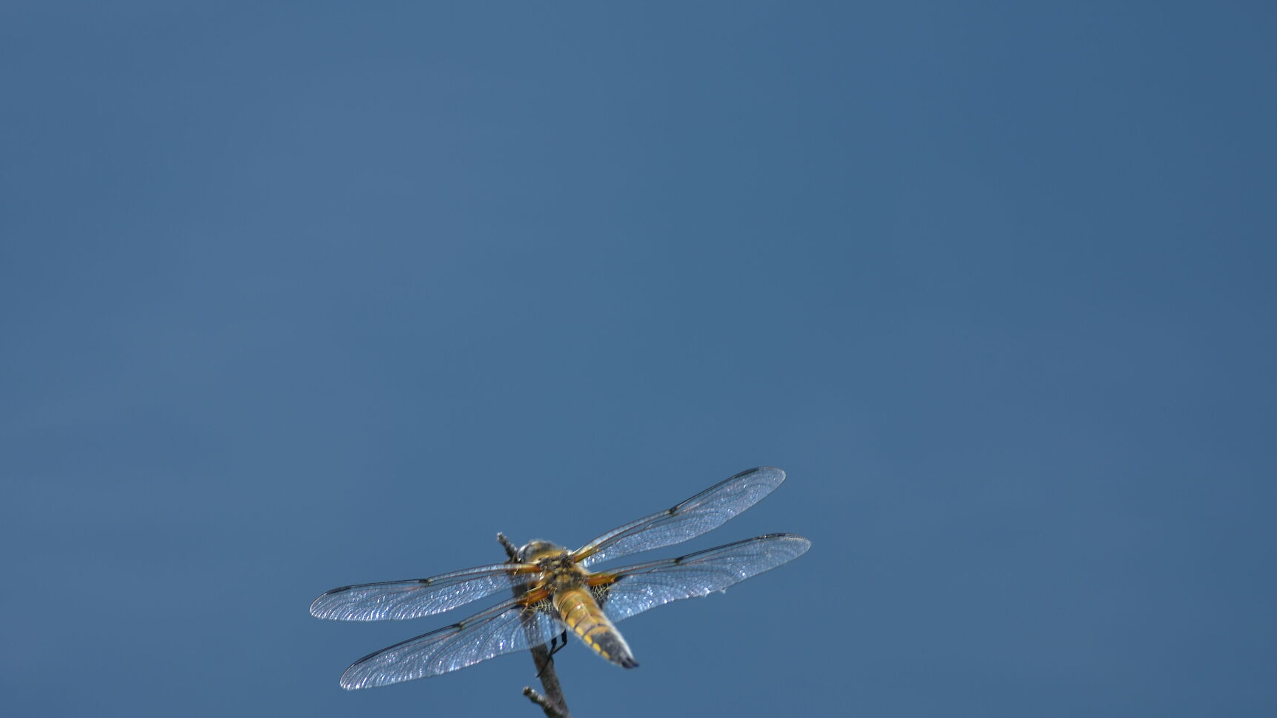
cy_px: 537
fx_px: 19675
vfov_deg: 2.1
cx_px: 556
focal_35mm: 581
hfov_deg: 3.7
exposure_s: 1/160
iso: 64
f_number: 6.3
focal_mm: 400
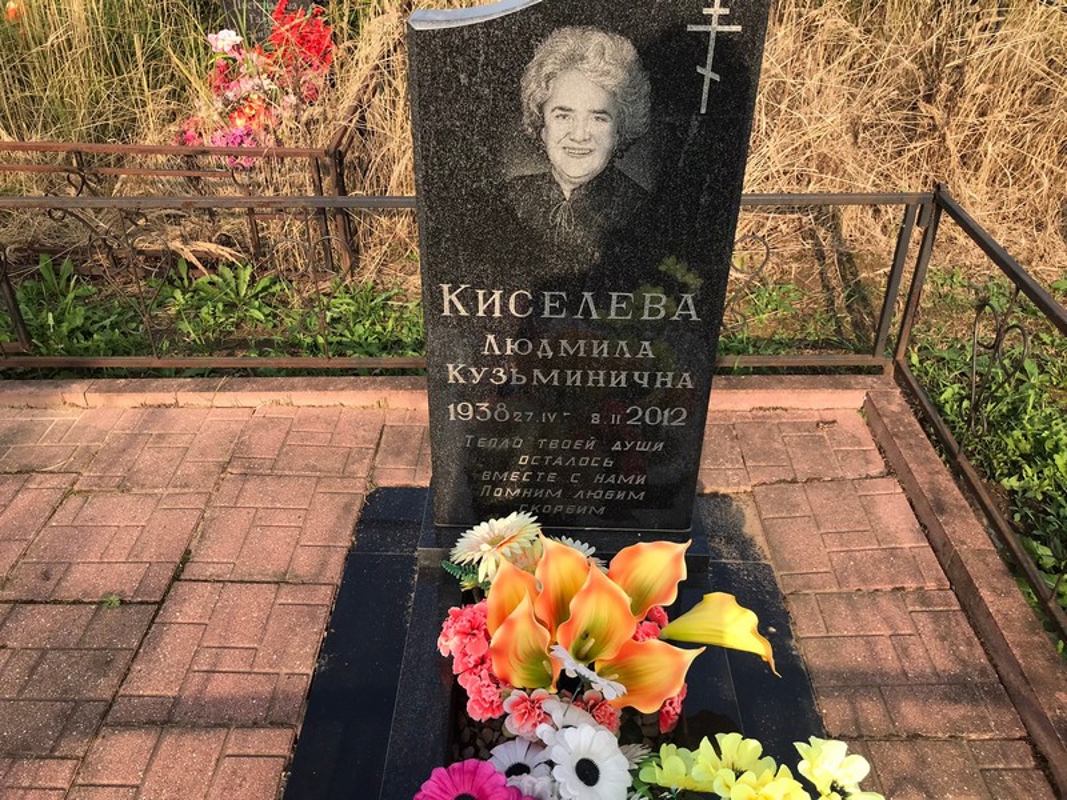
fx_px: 863
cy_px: 400
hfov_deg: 63.4
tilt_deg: -34.7
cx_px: 534
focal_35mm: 28
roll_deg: +2.0
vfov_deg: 49.7
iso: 20
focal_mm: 3.99
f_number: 1.8
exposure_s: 1/903
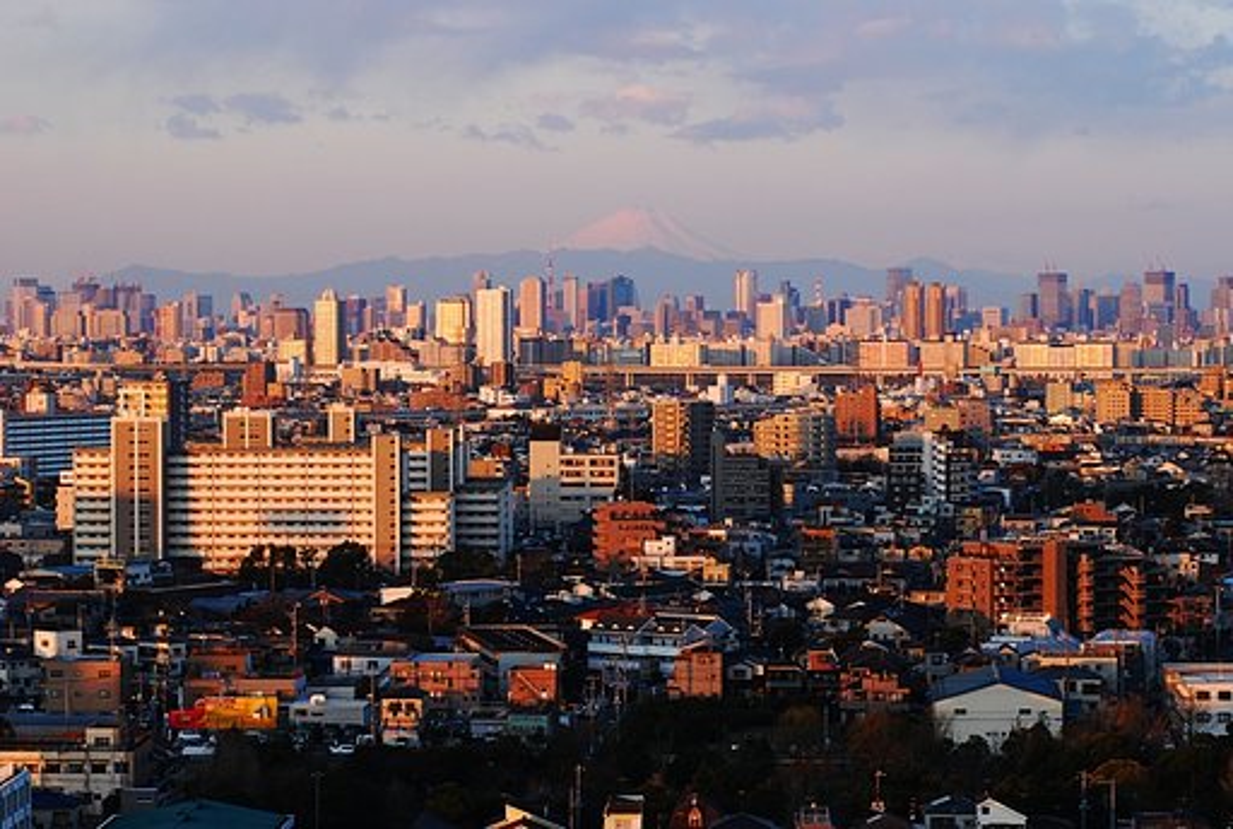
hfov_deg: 15.9
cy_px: 414
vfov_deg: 10.7
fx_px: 4429
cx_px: 616
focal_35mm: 129
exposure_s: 1/160
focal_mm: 86
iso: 400
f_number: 8
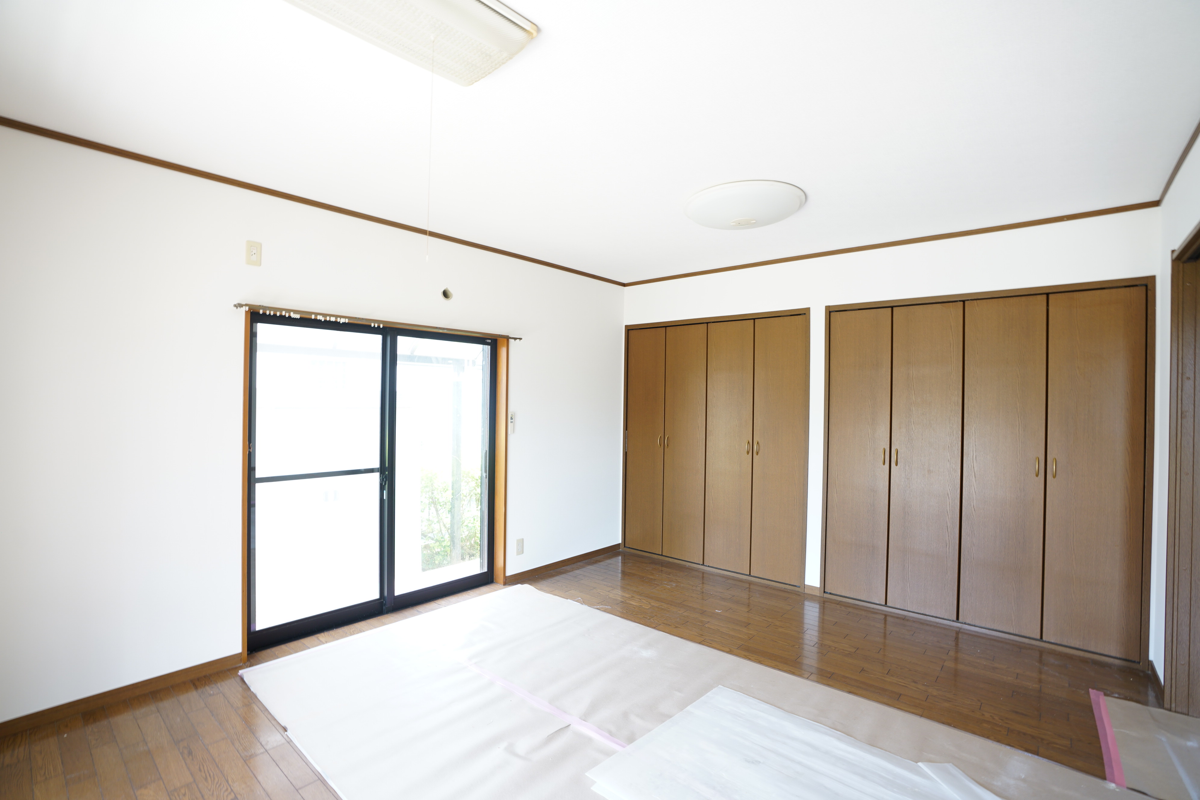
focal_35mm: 16
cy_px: 400
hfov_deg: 96.7
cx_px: 600
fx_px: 533
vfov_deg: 73.7
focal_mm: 16
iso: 400
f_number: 4.5
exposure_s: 1/20
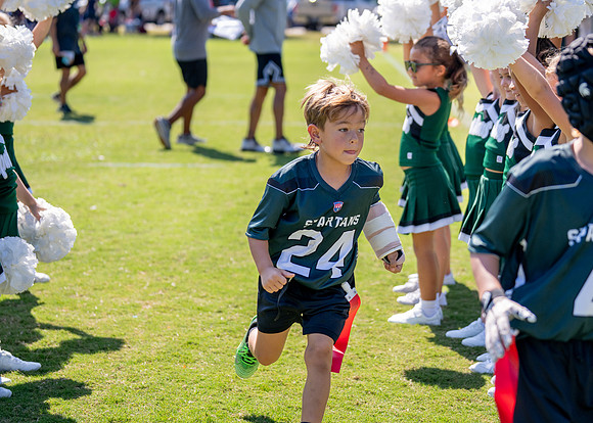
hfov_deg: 22.8
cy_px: 189
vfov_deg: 16.4
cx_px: 345
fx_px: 1468
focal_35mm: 87
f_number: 2.8
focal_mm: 70
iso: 200
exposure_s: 1/2000
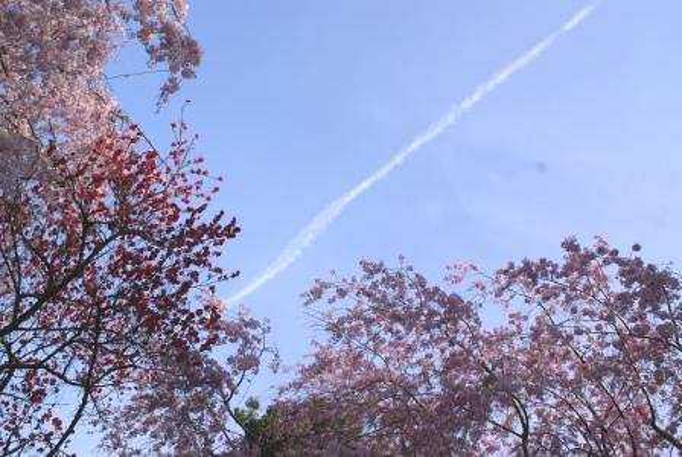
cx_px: 341
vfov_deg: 43.7
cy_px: 228
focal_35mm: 30
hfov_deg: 61.9
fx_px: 569
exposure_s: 1/160
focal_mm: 20
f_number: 10
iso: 100
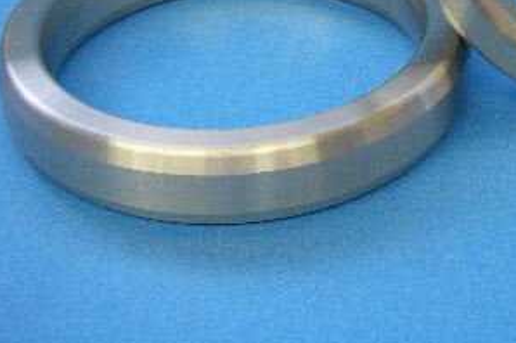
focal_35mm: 85
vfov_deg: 15.5
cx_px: 454
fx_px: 1217
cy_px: -61
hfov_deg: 23.4
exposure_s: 1/40
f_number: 3.3
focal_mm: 6.3
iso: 160
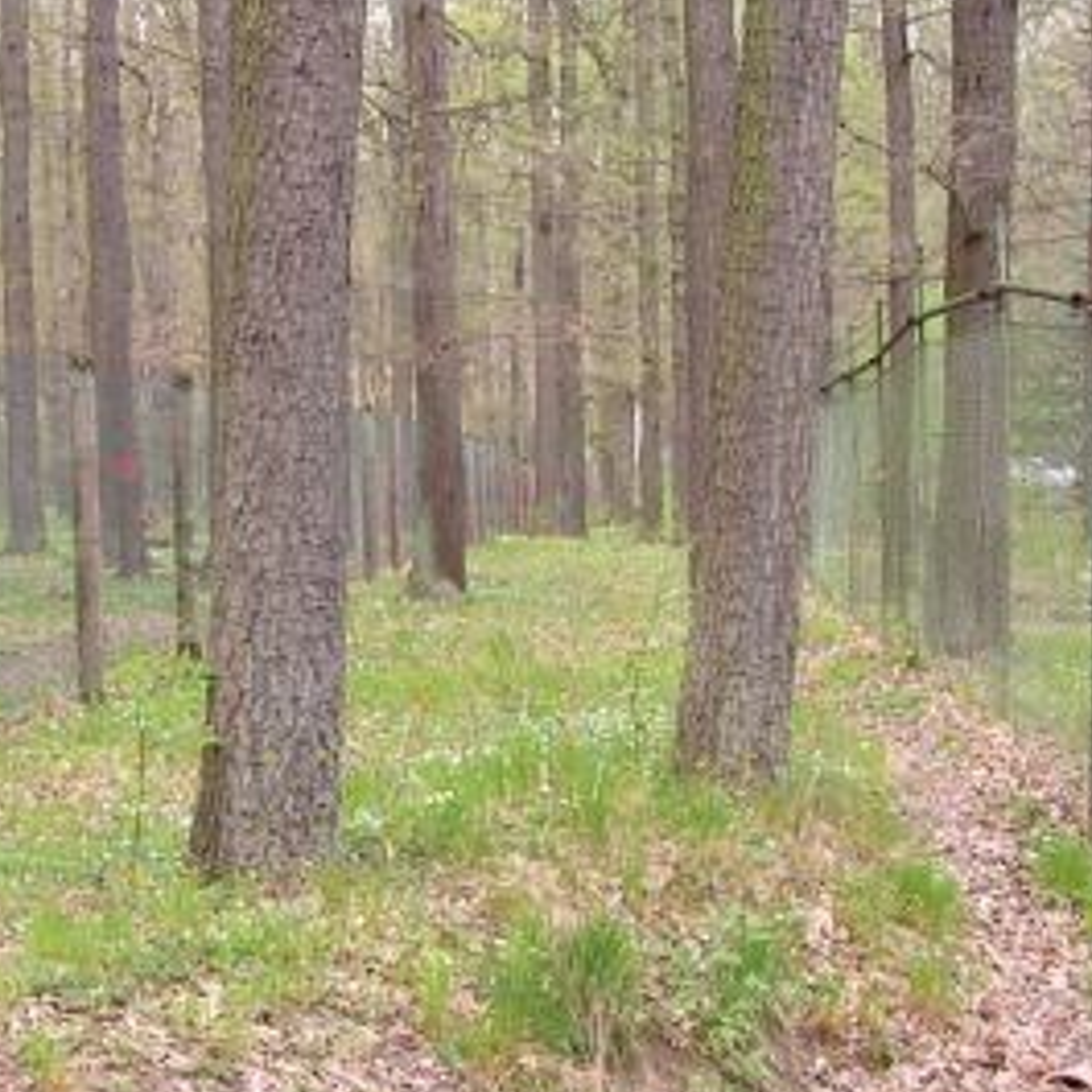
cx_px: 400
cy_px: 587
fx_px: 2034
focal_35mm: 57
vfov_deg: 30.0
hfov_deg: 29.9
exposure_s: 1/50
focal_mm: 6.3
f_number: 5
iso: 50
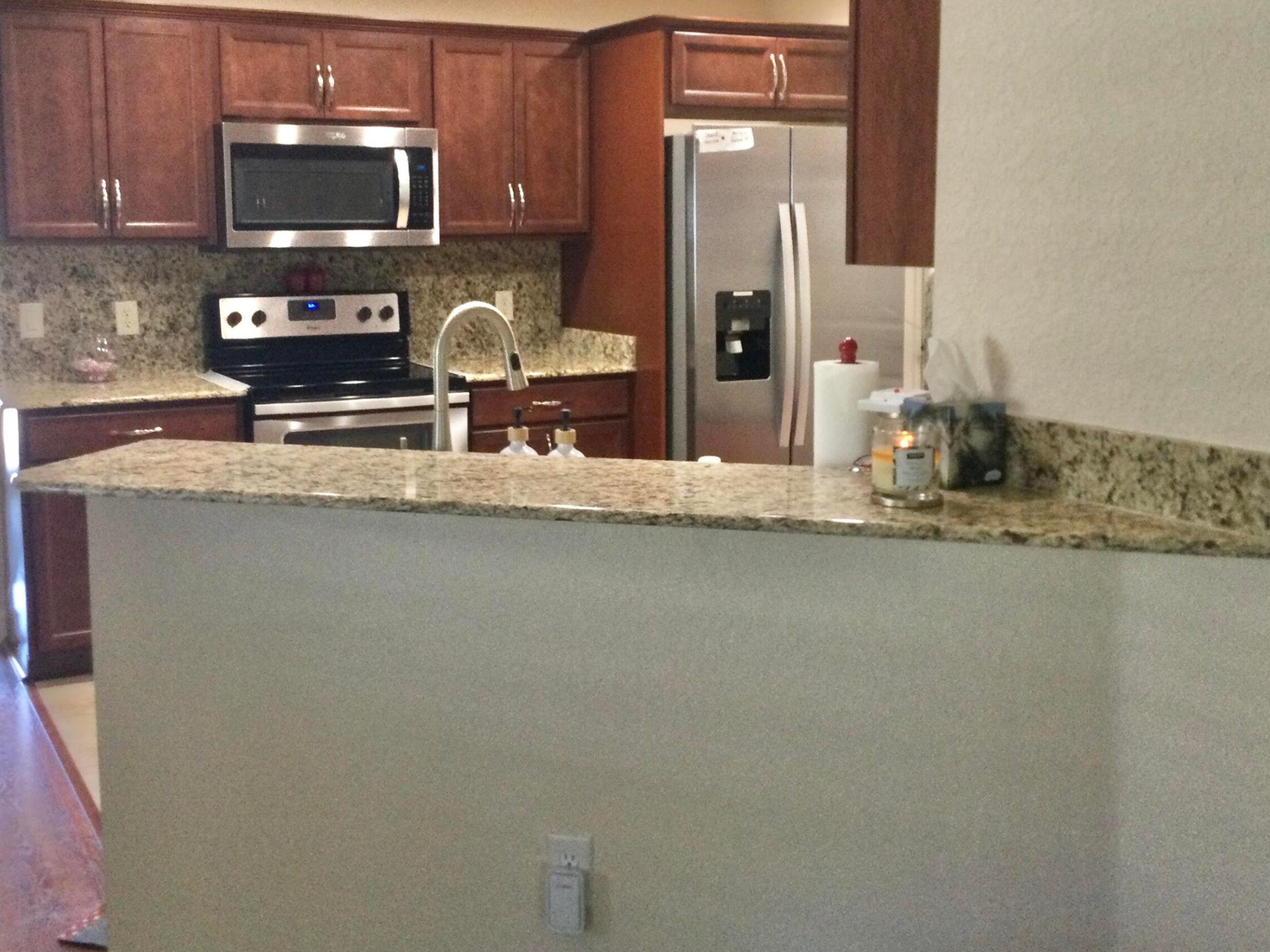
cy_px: 347
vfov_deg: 34.9
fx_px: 1504
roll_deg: -1.7
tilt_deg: -5.0
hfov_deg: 45.8
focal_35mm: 41
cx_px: 596
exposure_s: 1/30
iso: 125
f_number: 2.4
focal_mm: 3.3
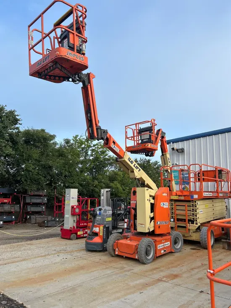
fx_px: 231
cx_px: 116
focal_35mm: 26
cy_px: 154
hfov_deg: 53.1
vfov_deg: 67.3
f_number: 1.5
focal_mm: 5.7
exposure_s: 1/1019
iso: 50
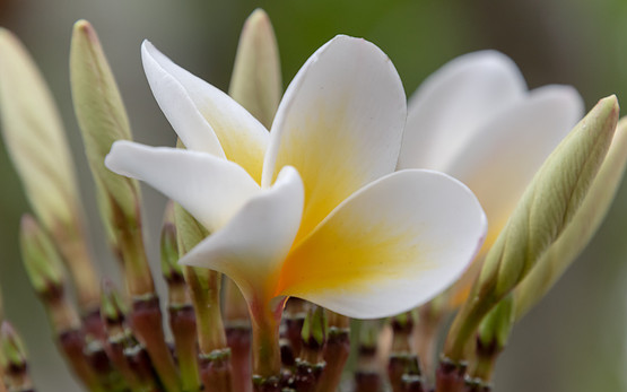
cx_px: 319
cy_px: 201
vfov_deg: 2.1
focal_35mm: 639
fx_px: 10920
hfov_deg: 3.3
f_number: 9
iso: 800
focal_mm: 400
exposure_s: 1/80
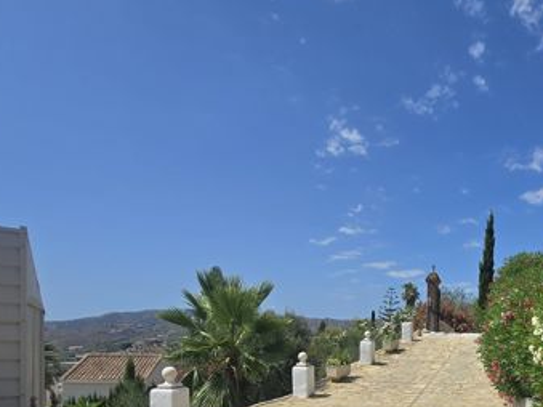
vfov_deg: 46.8
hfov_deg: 58.2
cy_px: 357
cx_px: 464
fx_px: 423
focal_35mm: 27
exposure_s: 1/3697
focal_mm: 2.2
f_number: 2.2
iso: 50
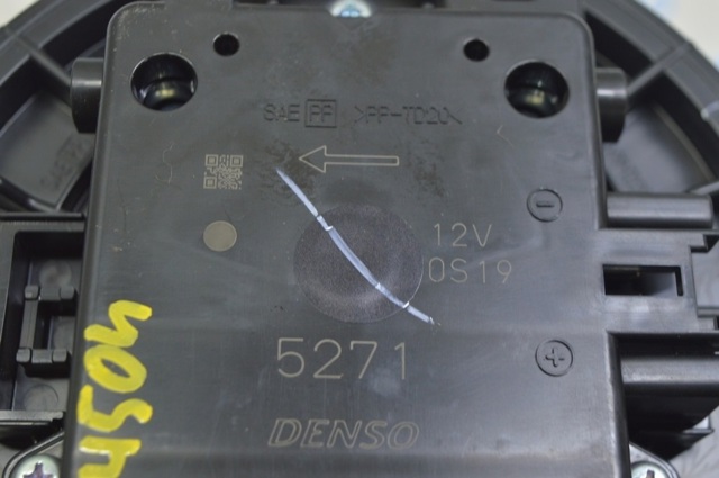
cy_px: 239
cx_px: 360
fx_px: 1137
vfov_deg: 23.7
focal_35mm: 57
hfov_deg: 35.1
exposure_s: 1/20
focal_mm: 38
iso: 400
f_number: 5.6
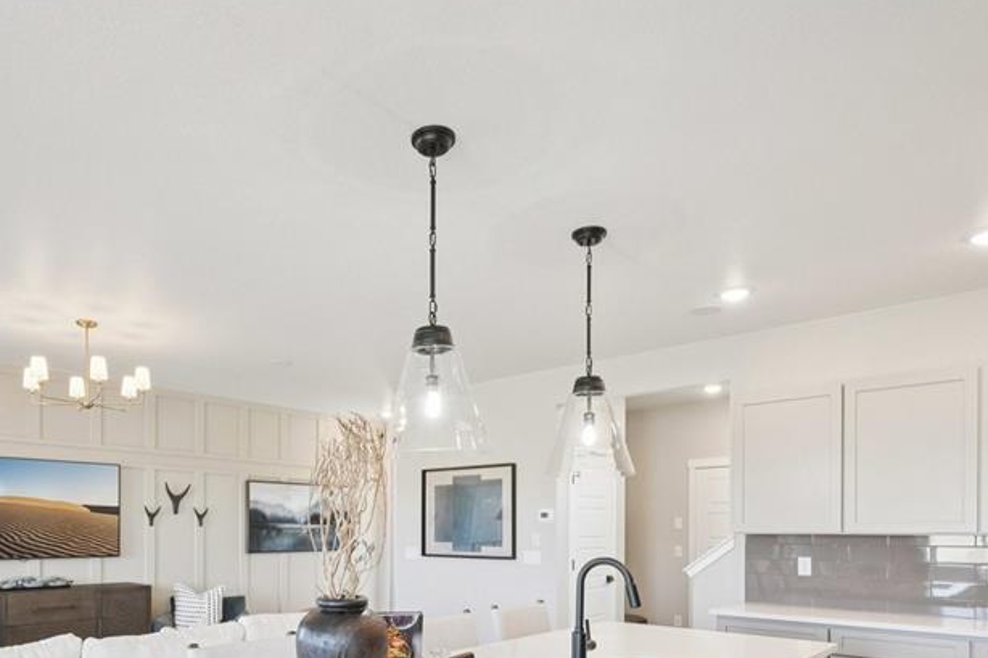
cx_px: 373
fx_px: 686
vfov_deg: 48.2
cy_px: 531
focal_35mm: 25
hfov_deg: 70.4
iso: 800
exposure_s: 1/10
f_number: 8
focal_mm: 10
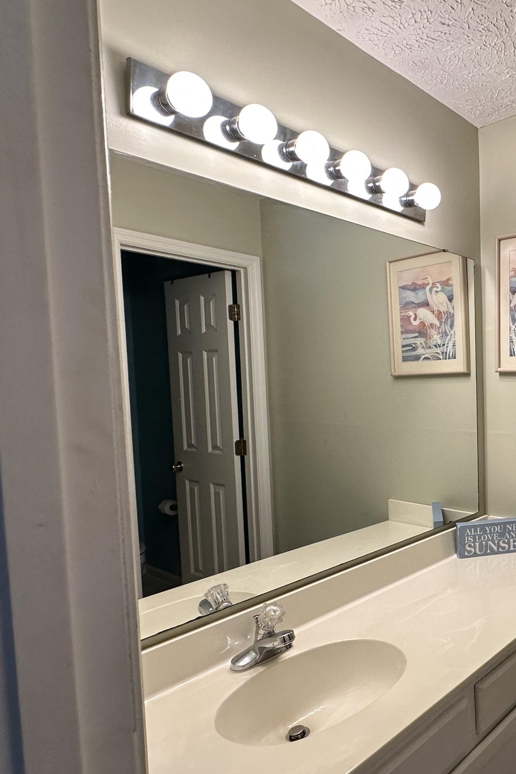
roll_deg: +1.2
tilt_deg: -4.3
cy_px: 418
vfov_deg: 71.4
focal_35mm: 25
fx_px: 537
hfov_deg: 45.0
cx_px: 492
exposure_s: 1/120
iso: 200
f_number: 2.2
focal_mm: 2.22
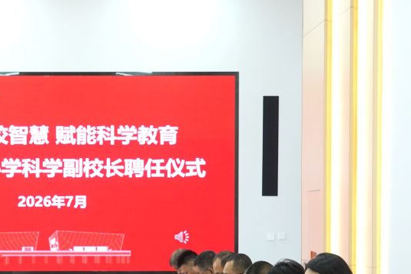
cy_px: 248
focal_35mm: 104
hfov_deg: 19.3
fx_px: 1188
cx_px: 53
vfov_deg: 13.1
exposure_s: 1/160
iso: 2000
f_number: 8
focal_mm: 56
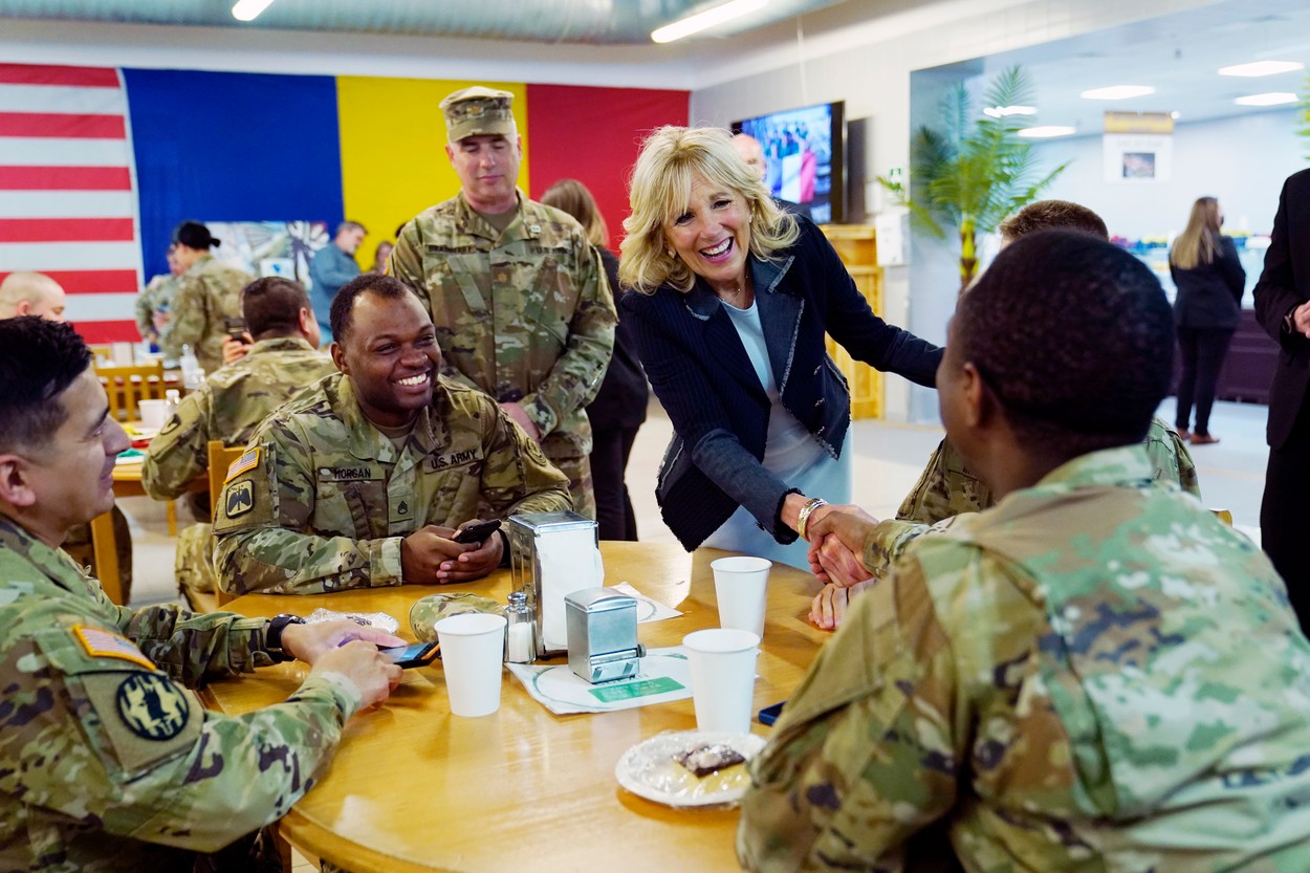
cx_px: 655
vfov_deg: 36.9
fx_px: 1310
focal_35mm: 36
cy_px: 436
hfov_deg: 53.1
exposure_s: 1/200
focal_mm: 36
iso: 2500
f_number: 3.2
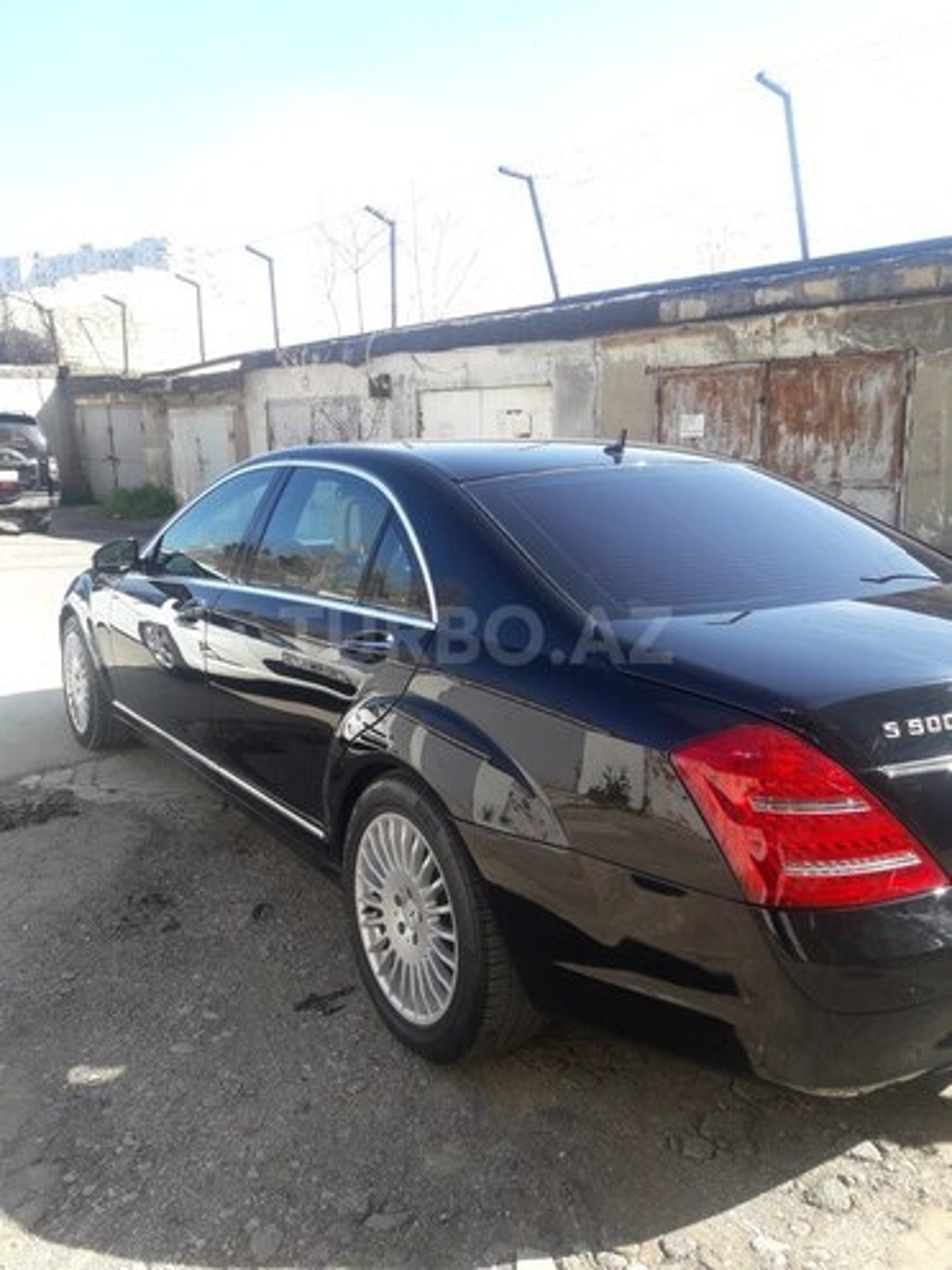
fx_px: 1027
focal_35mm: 28
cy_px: 635
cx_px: 476
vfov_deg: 63.4
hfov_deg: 49.7
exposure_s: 1/433
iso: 40
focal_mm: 3.7
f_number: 1.9
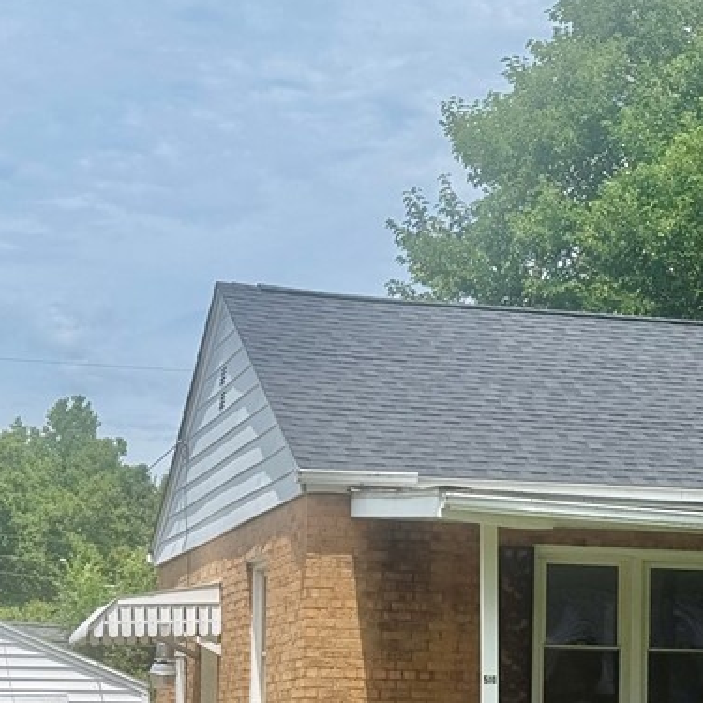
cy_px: 619
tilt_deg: +3.6
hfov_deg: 14.7
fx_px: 2665
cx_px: 733
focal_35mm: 116
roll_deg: -1.0
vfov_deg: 14.9
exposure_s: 1/5587
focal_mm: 6.76
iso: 64
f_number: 1.78
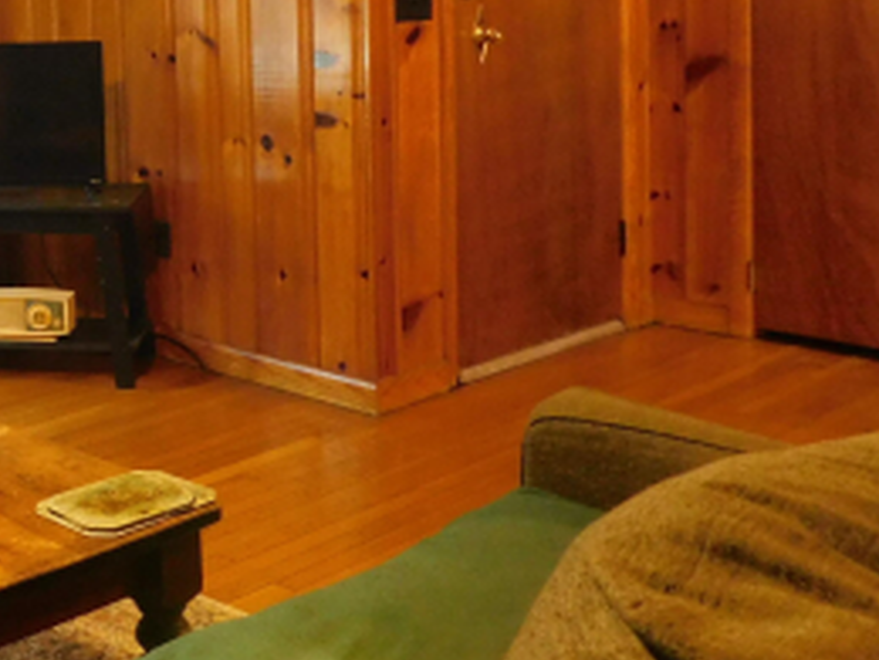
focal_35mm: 59
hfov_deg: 29.9
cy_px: 51
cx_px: -46
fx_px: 1498
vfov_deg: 24.0
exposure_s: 1/8
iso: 450
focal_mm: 4
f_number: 3
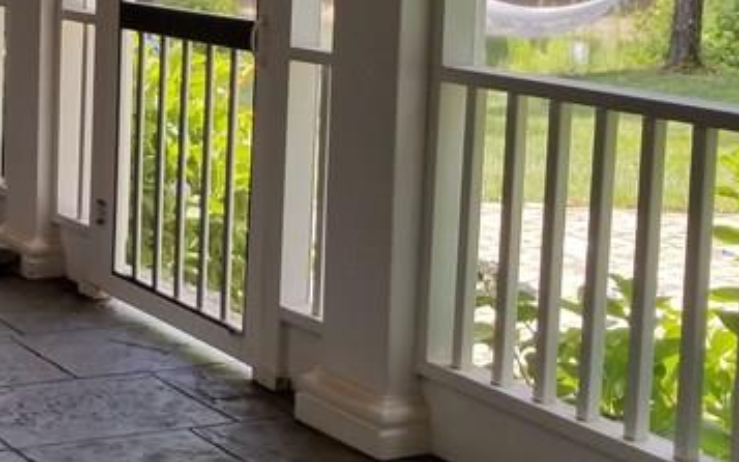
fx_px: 1591
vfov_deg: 16.3
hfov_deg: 25.3
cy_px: 64
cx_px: 60
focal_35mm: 79
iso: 50
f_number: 1.7
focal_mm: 4.25
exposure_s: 1/478
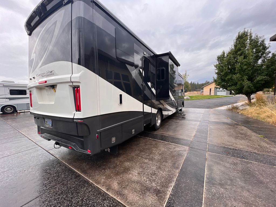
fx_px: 104
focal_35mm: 13
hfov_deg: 106.2
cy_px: 104
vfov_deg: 89.9
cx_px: 138
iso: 32
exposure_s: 1/153
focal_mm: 1.57
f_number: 1.8
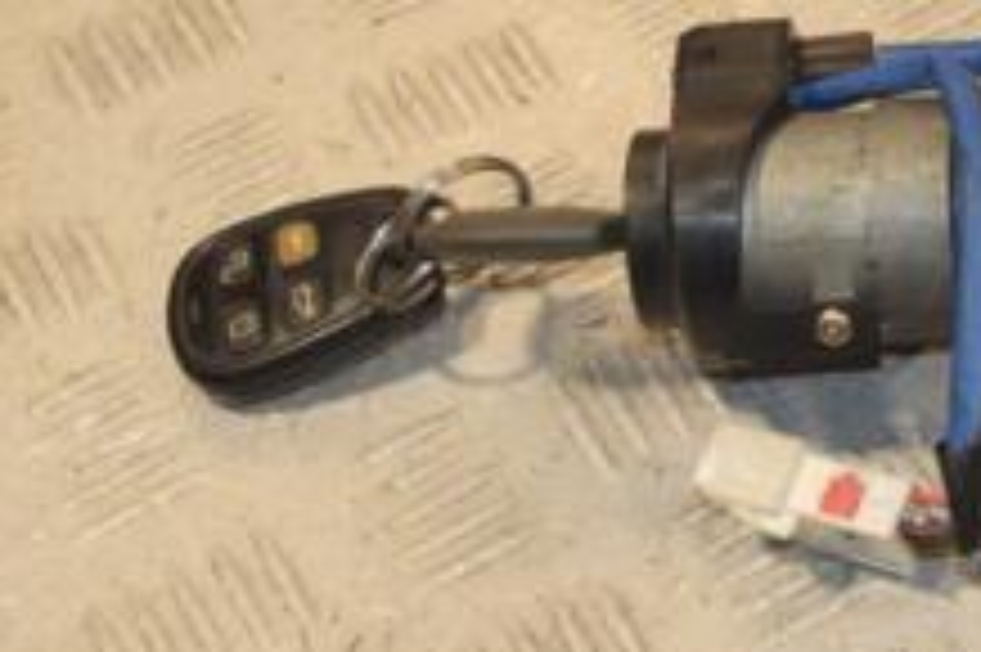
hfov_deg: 13.6
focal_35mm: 144
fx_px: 3931
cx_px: 1310
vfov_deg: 9.5
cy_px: 180
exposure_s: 1/200
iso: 800
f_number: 9
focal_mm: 35
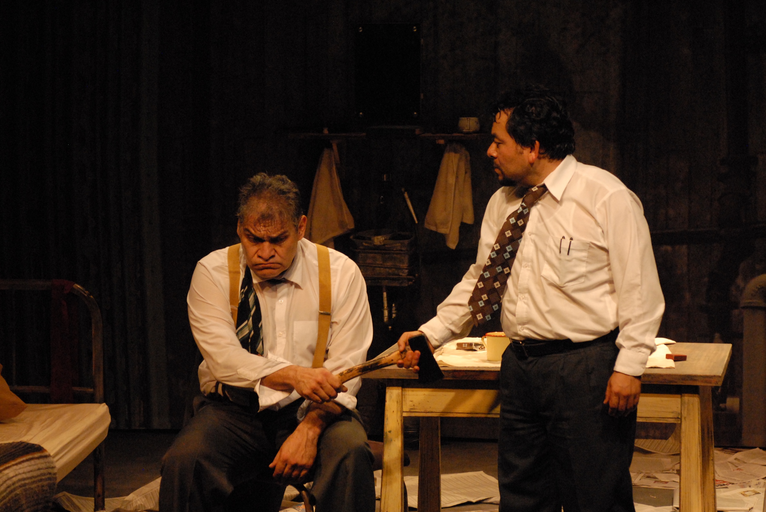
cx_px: 383
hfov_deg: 19.4
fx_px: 2237
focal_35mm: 105
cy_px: 256
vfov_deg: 13.1
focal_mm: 70
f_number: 5
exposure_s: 1/100
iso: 1600
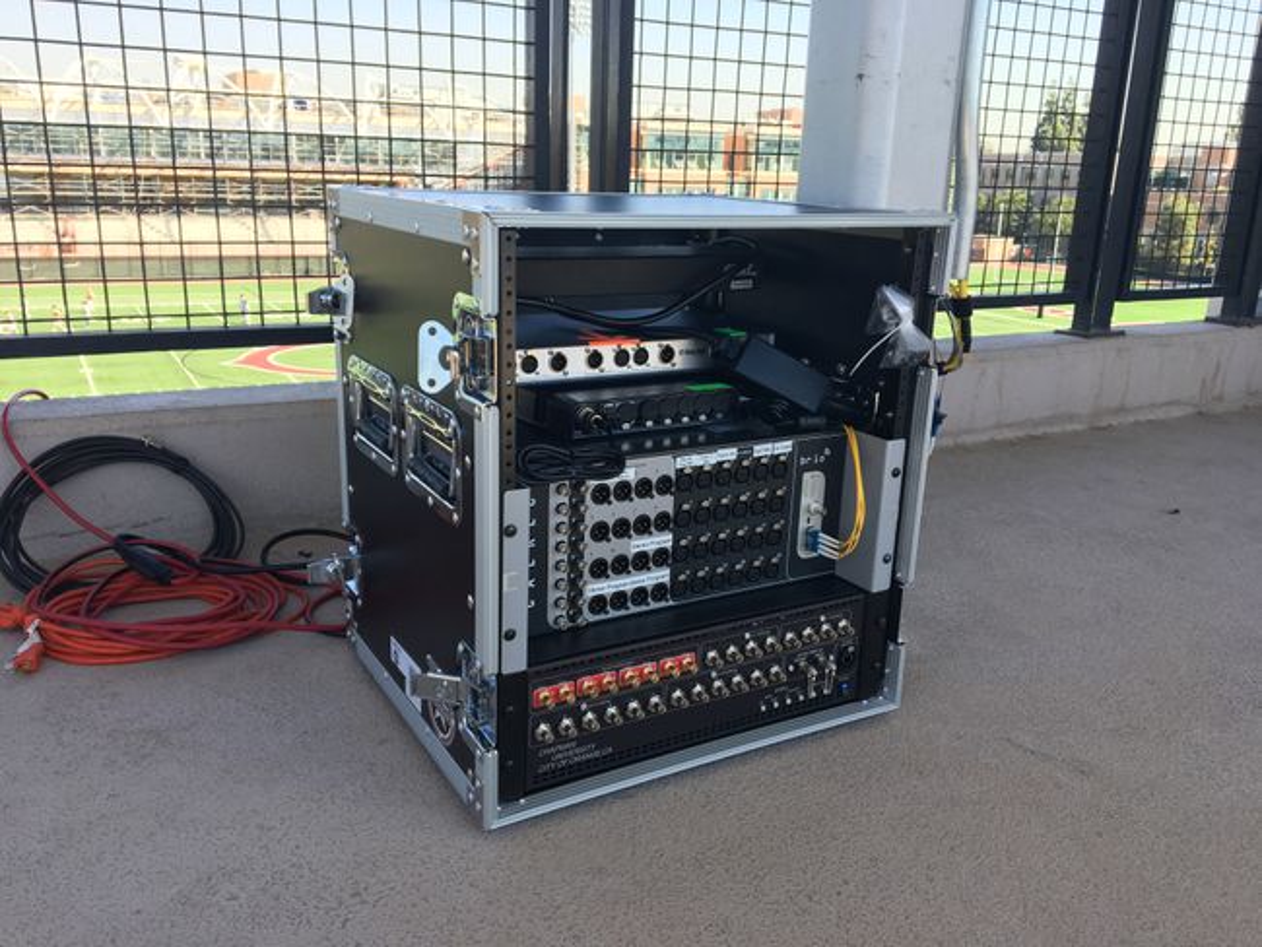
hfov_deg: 61.6
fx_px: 1058
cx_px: 631
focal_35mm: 29
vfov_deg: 48.3
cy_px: 474
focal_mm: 4.15
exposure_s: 1/248
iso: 25
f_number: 2.2
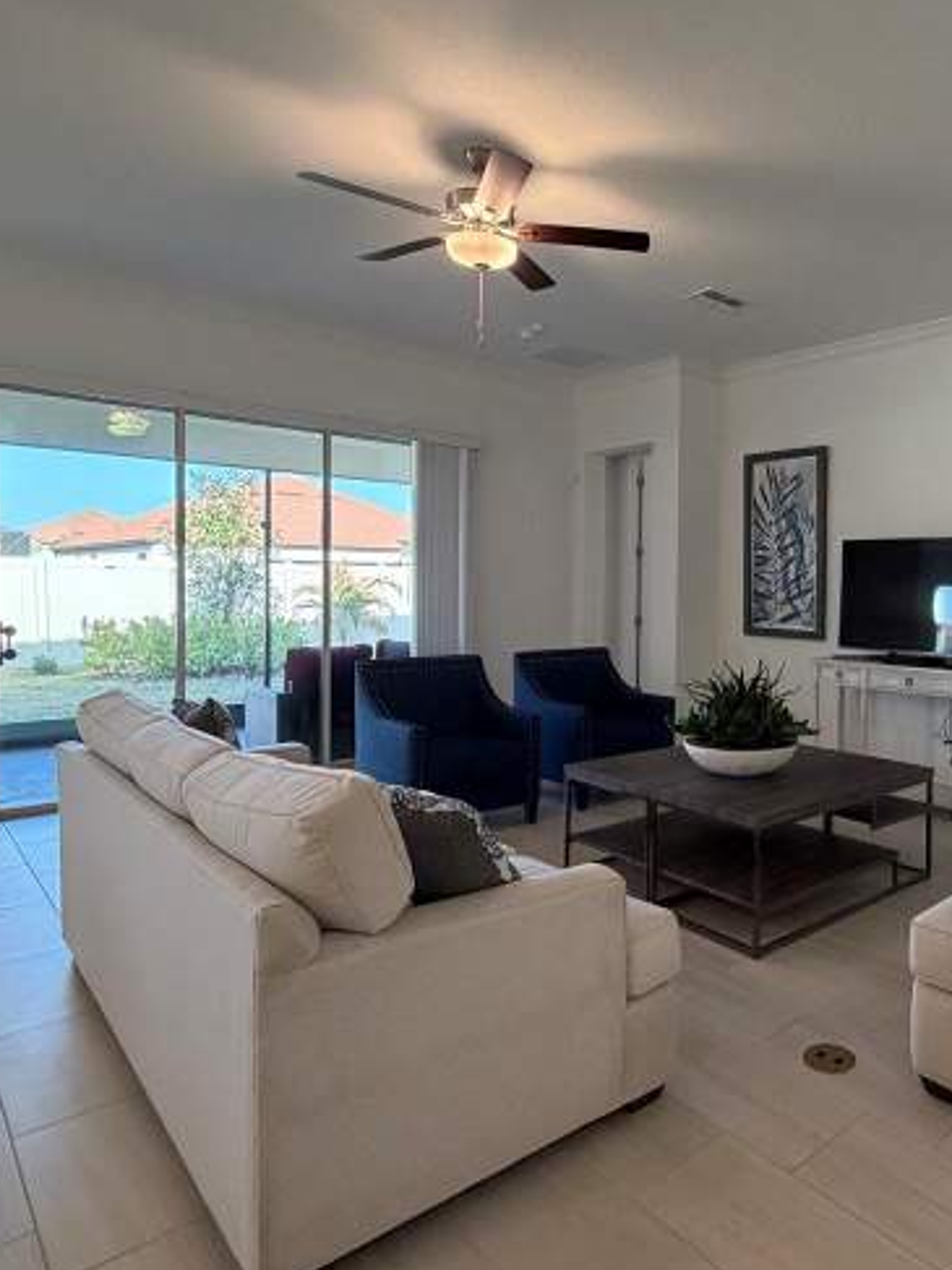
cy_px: 605
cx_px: 751
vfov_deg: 73.9
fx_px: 844
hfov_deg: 55.1
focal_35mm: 23
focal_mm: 2.22
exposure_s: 1/120
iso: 320
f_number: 2.2
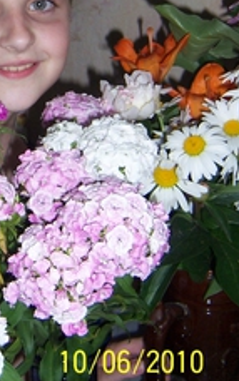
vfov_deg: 28.6
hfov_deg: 18.3
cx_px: -15
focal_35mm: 69
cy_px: 38
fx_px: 717
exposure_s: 1/60
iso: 80
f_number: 2.8
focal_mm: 5.5
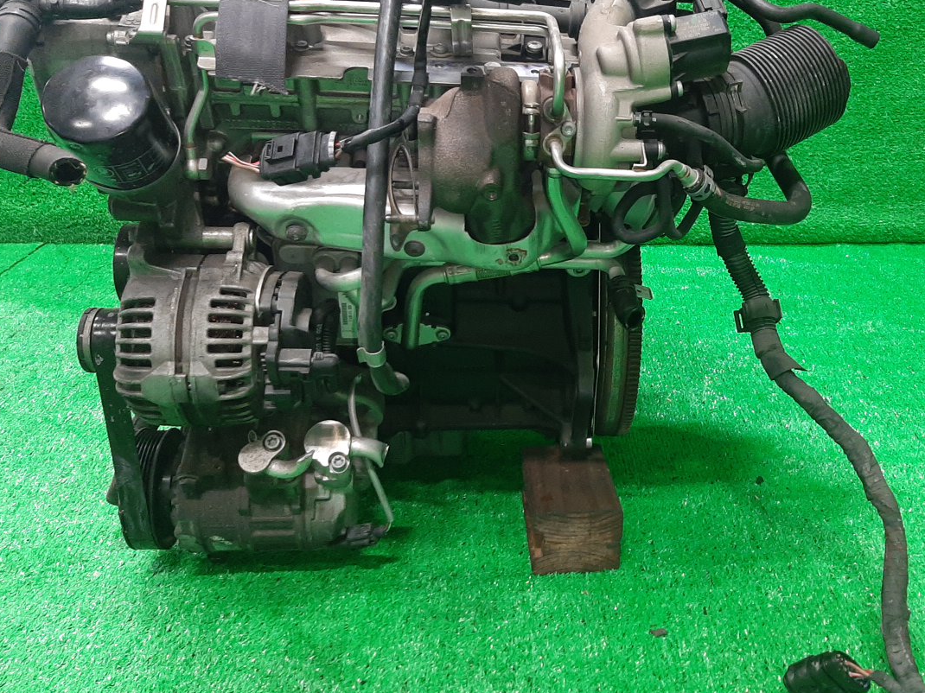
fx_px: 935
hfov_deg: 51.9
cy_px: 299
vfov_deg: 40.6
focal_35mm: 35
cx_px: 596
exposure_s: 1/50
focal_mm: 3.93
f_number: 1.7
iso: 210
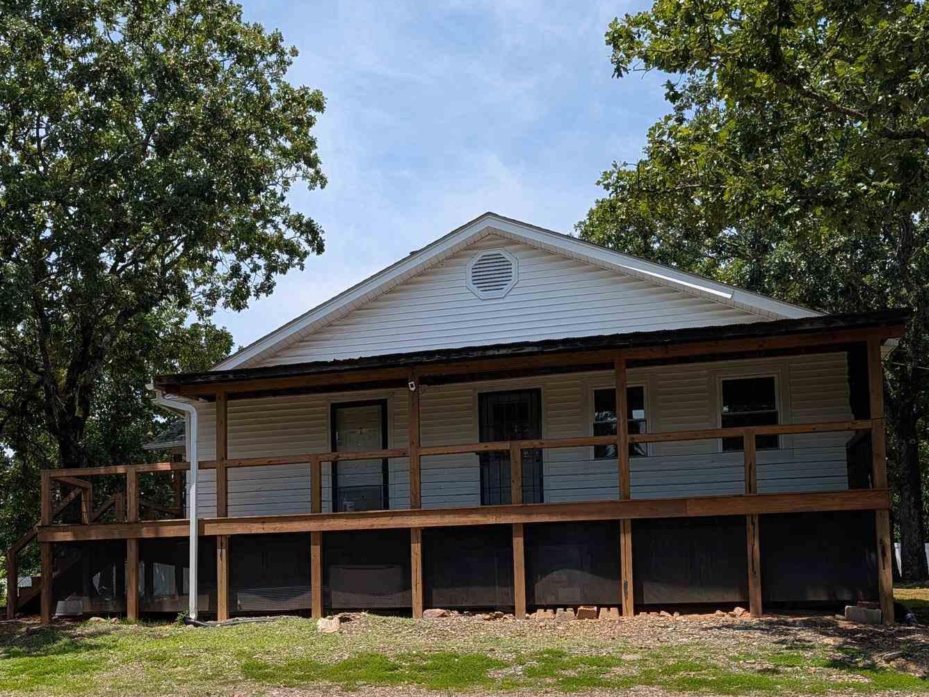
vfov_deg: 30.7
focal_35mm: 46
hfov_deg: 39.6
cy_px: 557
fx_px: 1235
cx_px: 188
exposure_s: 1/1066
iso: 21
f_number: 1.68
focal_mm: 6.9
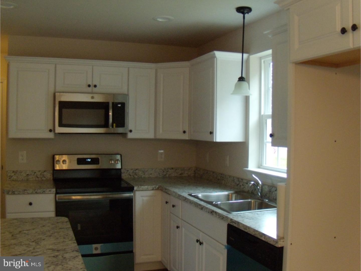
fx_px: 375
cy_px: 136
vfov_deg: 39.7
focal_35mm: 36
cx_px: 180
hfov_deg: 51.4
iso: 400
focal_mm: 6.4
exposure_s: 1/50
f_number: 3.6
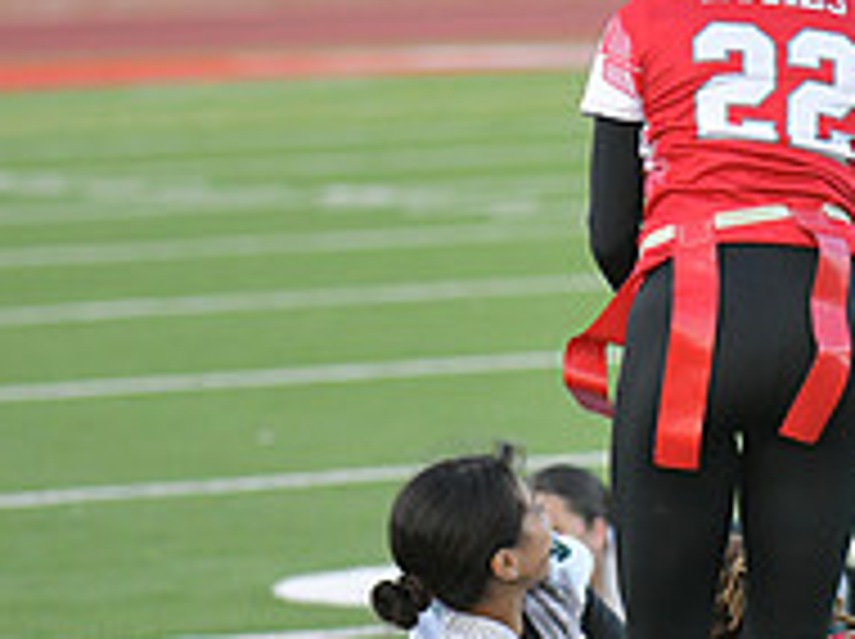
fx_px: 10163
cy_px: 340
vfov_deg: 3.6
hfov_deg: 4.8
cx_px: 824
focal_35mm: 412
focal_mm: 140
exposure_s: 1/3200
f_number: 2.8
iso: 2000
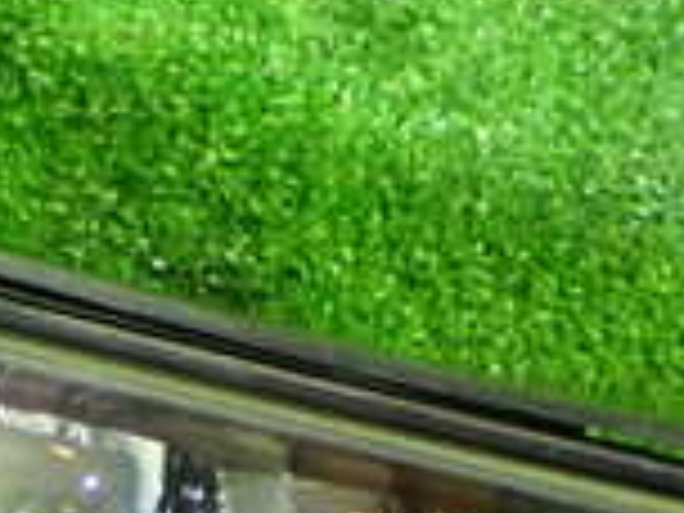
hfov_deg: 10.0
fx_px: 3893
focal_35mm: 197
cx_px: 99
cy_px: 369
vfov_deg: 7.5
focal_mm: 9.01
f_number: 3.2
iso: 800
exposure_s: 1/20
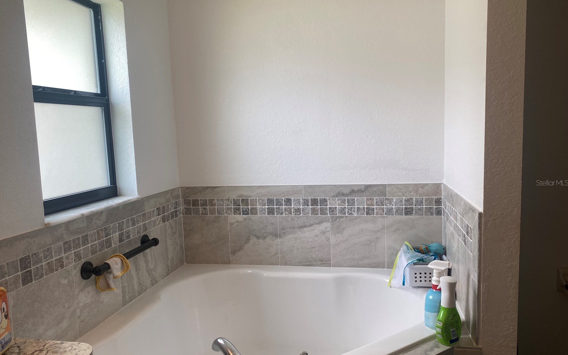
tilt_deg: -8.7
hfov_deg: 66.5
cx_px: 282
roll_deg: +2.3
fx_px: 433
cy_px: 183
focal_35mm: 28
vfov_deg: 44.5
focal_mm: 4.25
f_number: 1.8
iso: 40
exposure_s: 1/120
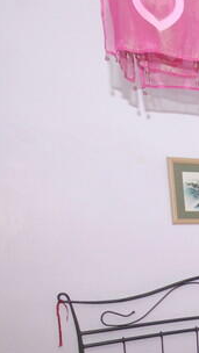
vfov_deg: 35.8
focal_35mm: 53
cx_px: 369
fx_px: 497
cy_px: 344
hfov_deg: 17.7
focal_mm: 10
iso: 400
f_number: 4
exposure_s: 1/60
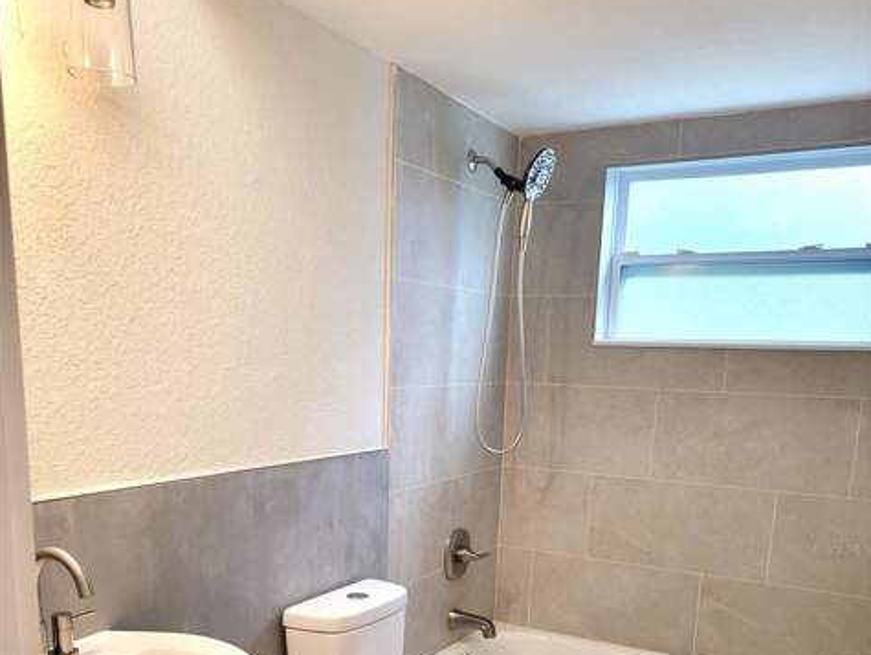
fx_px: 881
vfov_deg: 38.8
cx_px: 435
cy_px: 549
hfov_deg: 52.6
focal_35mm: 35
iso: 125
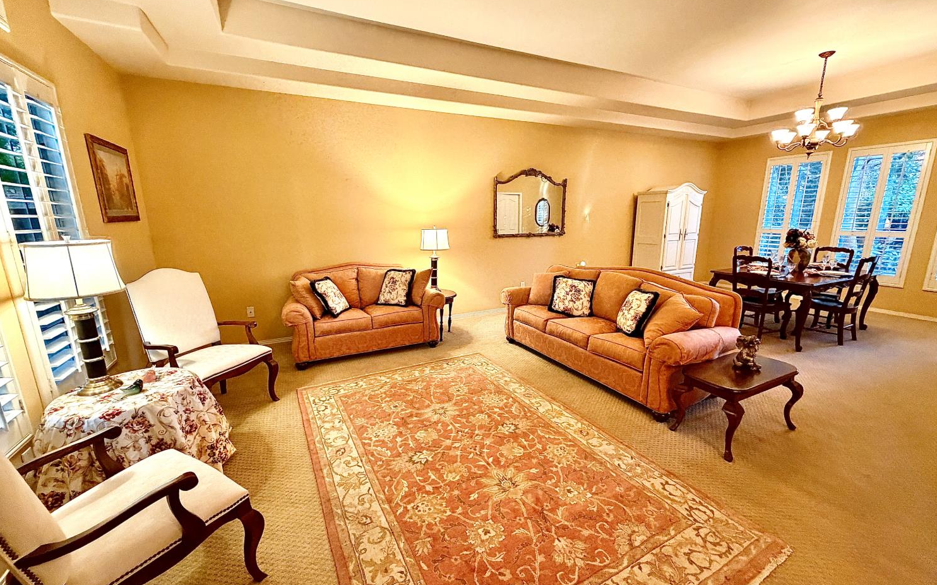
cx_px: 472
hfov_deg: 101.5
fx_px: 383
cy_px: 296
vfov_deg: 74.8
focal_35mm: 15
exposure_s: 1/60
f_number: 2.2
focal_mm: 2.22
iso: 500
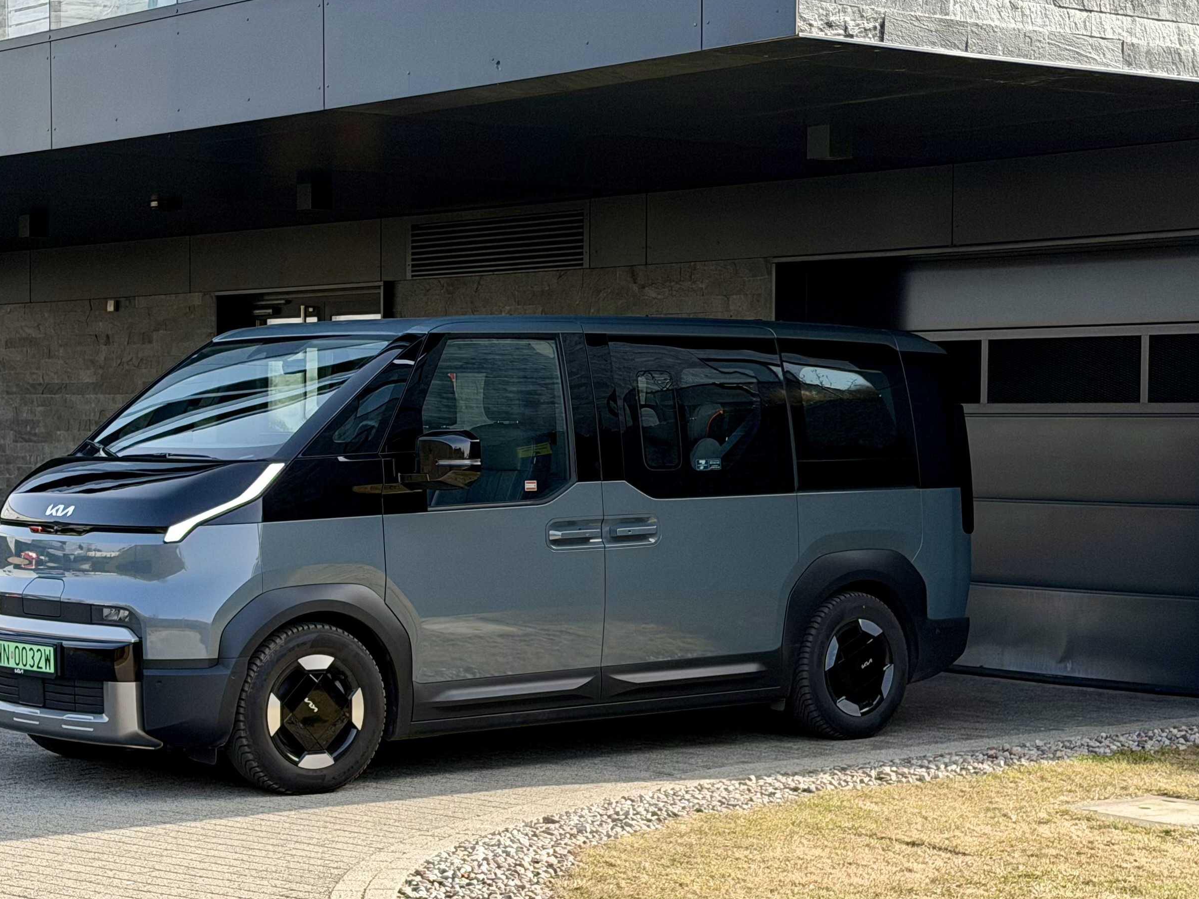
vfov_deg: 18.2
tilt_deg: -1.0
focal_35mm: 81
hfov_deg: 24.1
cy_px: 514
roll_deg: +0.2
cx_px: 504
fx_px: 2806
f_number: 1.78
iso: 64
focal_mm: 6.76
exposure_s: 1/1642
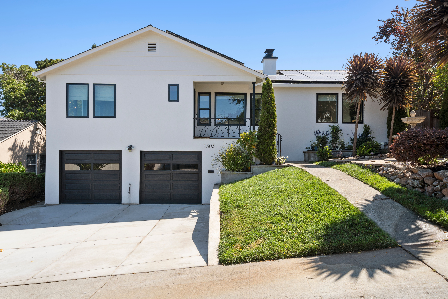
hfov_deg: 73.7
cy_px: 150
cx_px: 224
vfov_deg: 53.1
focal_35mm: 24
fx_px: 299
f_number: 8
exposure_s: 1/250
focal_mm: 24
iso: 100
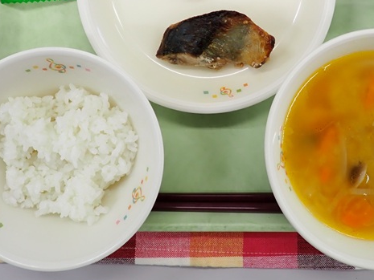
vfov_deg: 32.6
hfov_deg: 43.7
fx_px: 465
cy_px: 55
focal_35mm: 43
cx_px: 216
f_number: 2
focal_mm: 4.5
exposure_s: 1/125
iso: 100
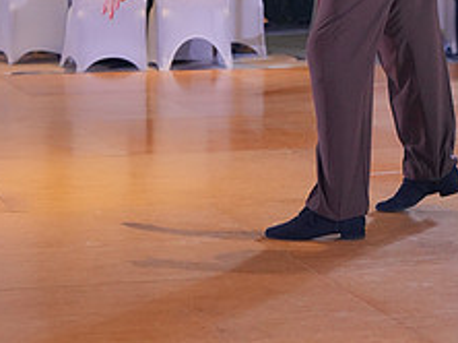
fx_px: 1996
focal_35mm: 151
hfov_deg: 13.1
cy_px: -99
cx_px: 321
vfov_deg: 9.6
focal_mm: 60
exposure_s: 1/400
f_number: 4
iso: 4000
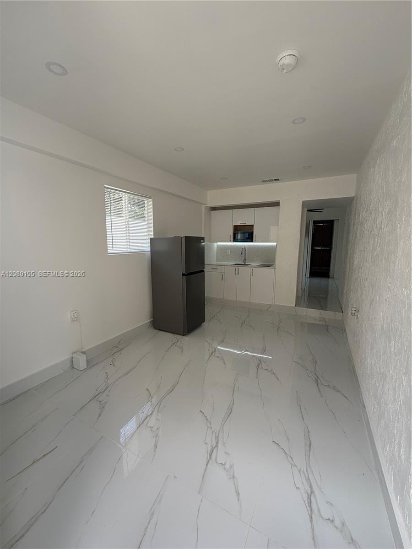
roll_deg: +0.6
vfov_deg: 102.1
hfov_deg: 85.7
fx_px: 222
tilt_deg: -8.2
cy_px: 274
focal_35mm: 14
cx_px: 206
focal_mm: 2.22
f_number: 2.2
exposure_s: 1/203
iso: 40
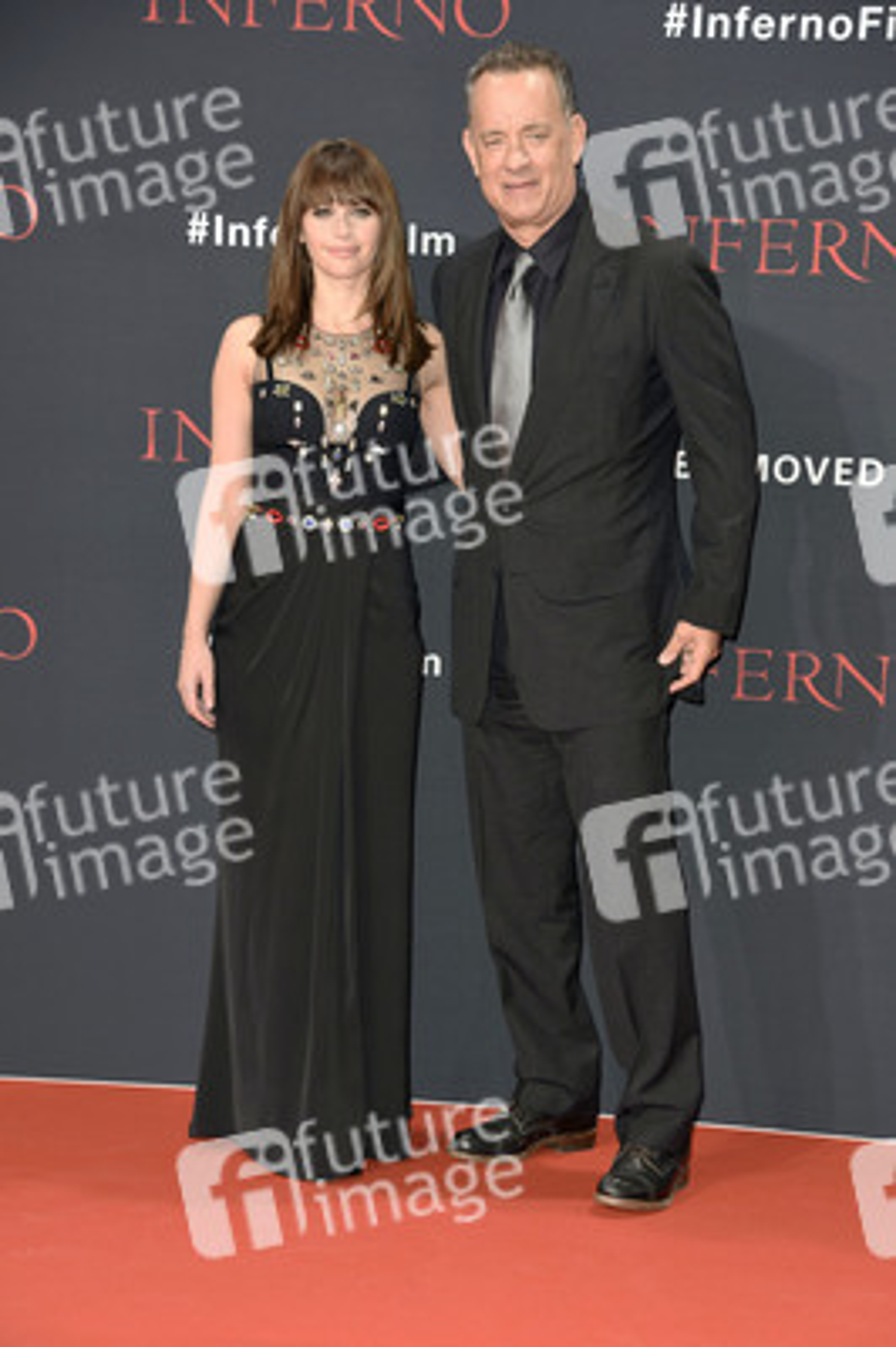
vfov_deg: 20.8
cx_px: 448
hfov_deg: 13.9
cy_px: 674
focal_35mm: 98
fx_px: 3665
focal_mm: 98
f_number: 5.6
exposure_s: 1/250
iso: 800
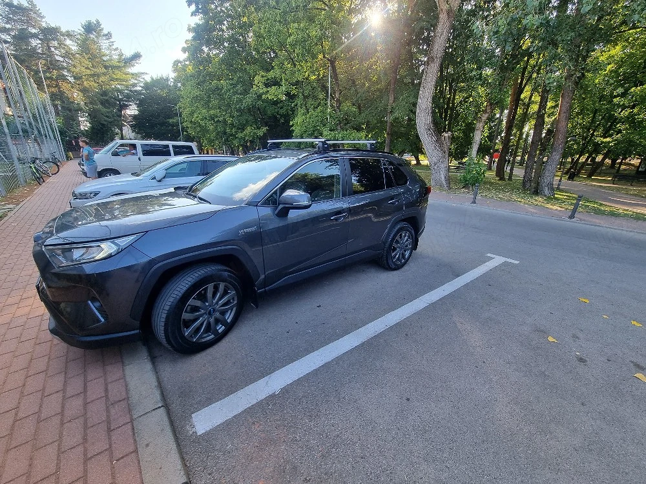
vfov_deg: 89.9
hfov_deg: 106.2
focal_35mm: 13
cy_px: 242
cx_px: 323
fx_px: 243
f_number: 2.2
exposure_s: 1/154
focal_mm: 2.2
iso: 50
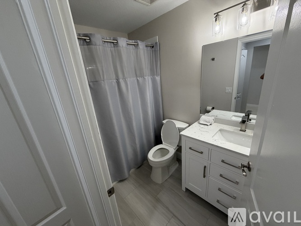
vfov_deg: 85.7
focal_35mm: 14
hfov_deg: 102.1
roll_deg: +6.3
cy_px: 113
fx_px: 122
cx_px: 150
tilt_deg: -17.9
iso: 250
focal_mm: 2.22
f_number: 2.2
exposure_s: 1/120
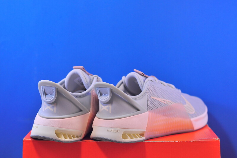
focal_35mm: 75
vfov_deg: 18.1
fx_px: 493
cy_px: 79
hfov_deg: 27.0
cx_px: 118
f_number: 3.2
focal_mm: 50
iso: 250
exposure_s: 1/250
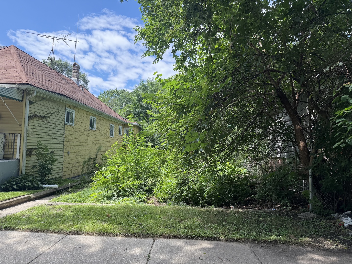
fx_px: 244
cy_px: 132
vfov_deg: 56.8
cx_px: 176
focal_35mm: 24
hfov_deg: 71.6
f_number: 1.78
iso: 100
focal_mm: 6.76
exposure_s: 1/1553
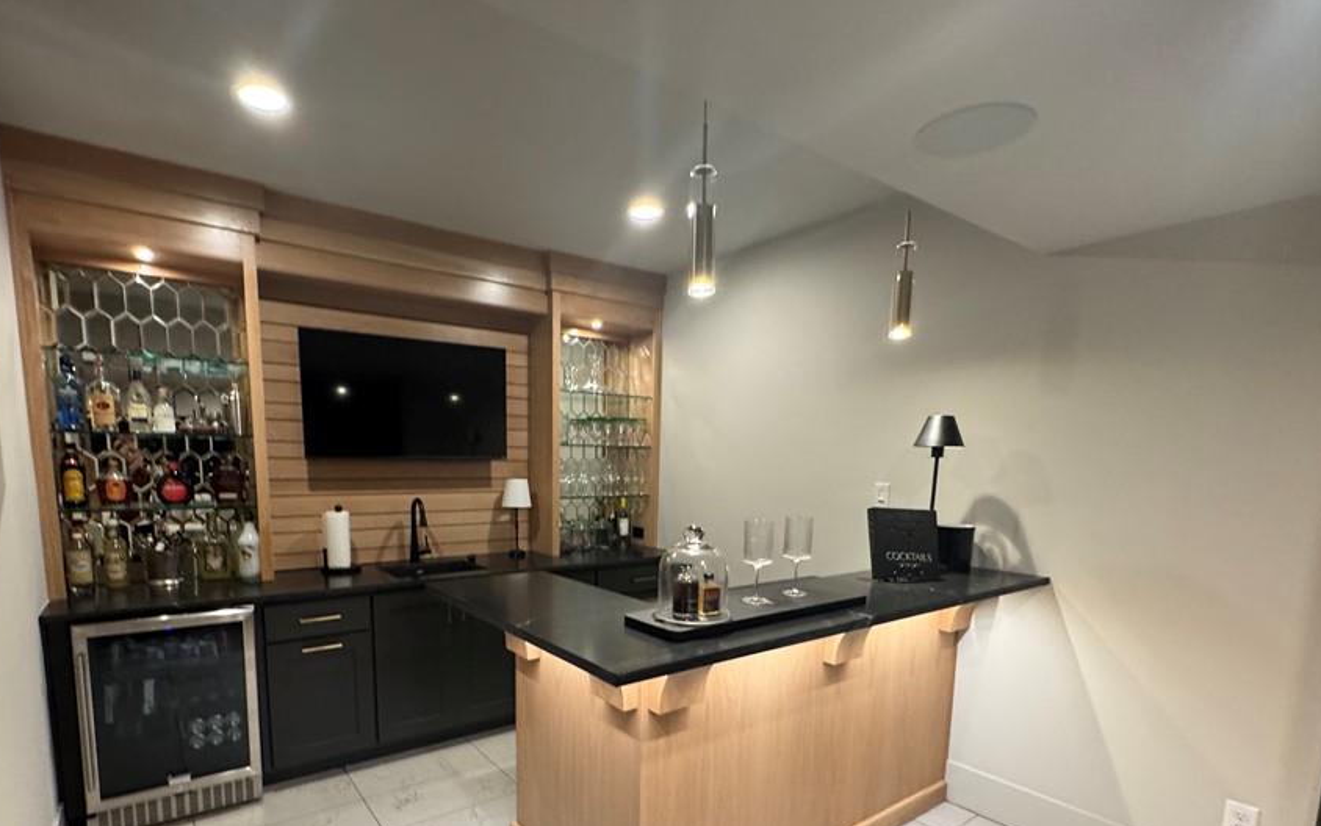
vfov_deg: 63.5
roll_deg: -1.5
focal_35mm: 18
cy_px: 546
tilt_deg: -5.8
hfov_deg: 90.9
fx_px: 648
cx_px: 603
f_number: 2.2
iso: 320
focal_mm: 2.22
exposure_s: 1/60
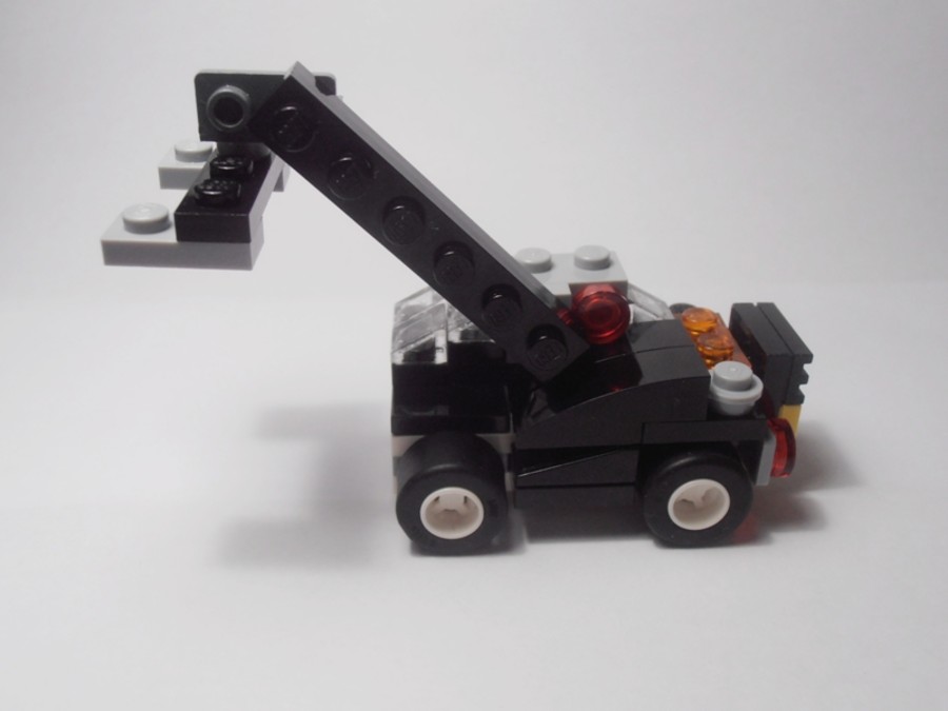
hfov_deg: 50.1
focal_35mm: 37
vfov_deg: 38.7
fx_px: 1013
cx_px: 474
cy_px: 356
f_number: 3.9
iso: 80
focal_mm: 6.61
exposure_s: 1/60
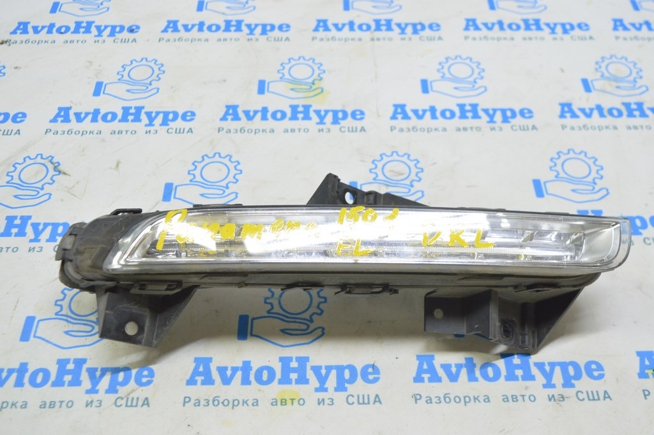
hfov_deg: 49.6
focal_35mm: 39
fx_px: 708
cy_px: 218
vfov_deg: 34.2
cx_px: 327
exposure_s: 1/20
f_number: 5.6
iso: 400
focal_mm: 26
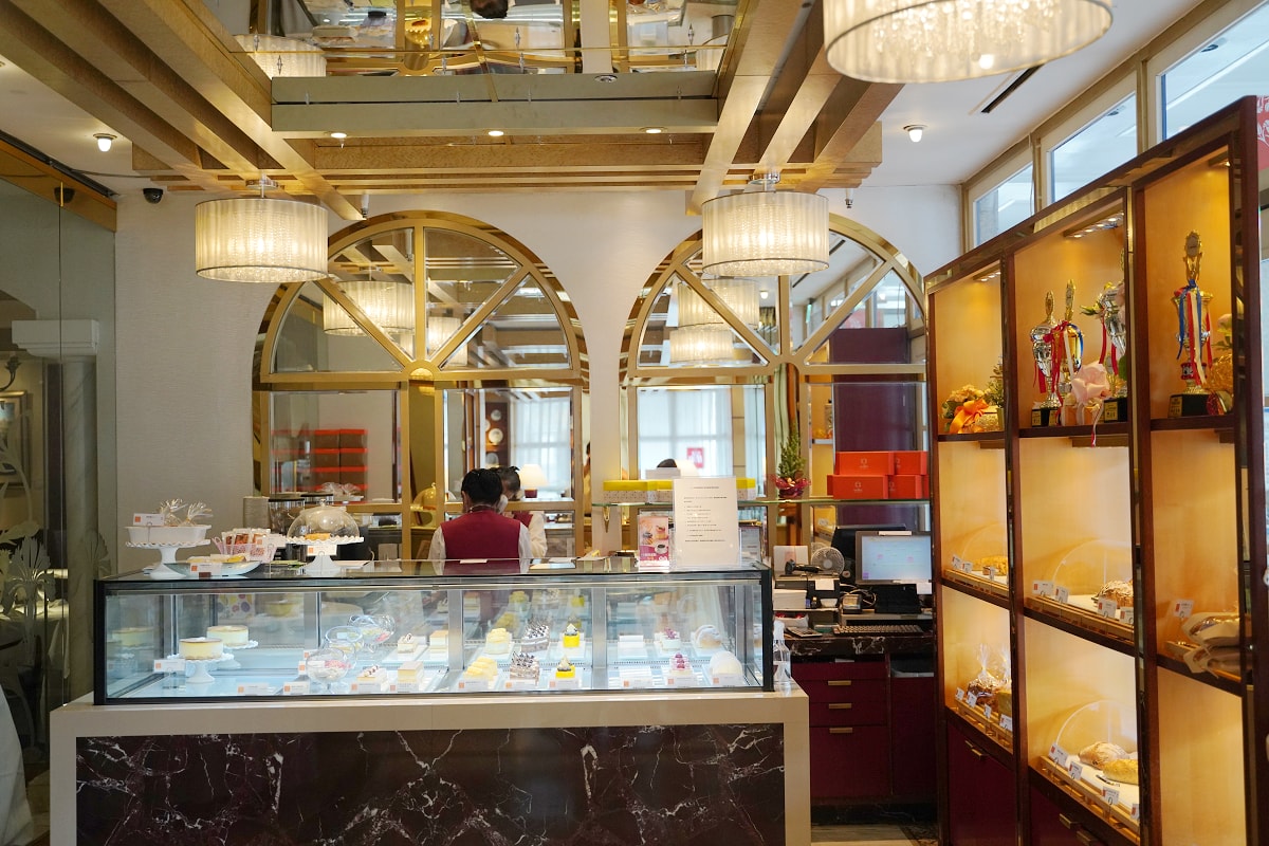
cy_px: 423
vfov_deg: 34.2
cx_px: 634
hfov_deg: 49.6
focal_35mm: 39
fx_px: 1375
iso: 1600
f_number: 3.2
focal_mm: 39
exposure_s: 1/160
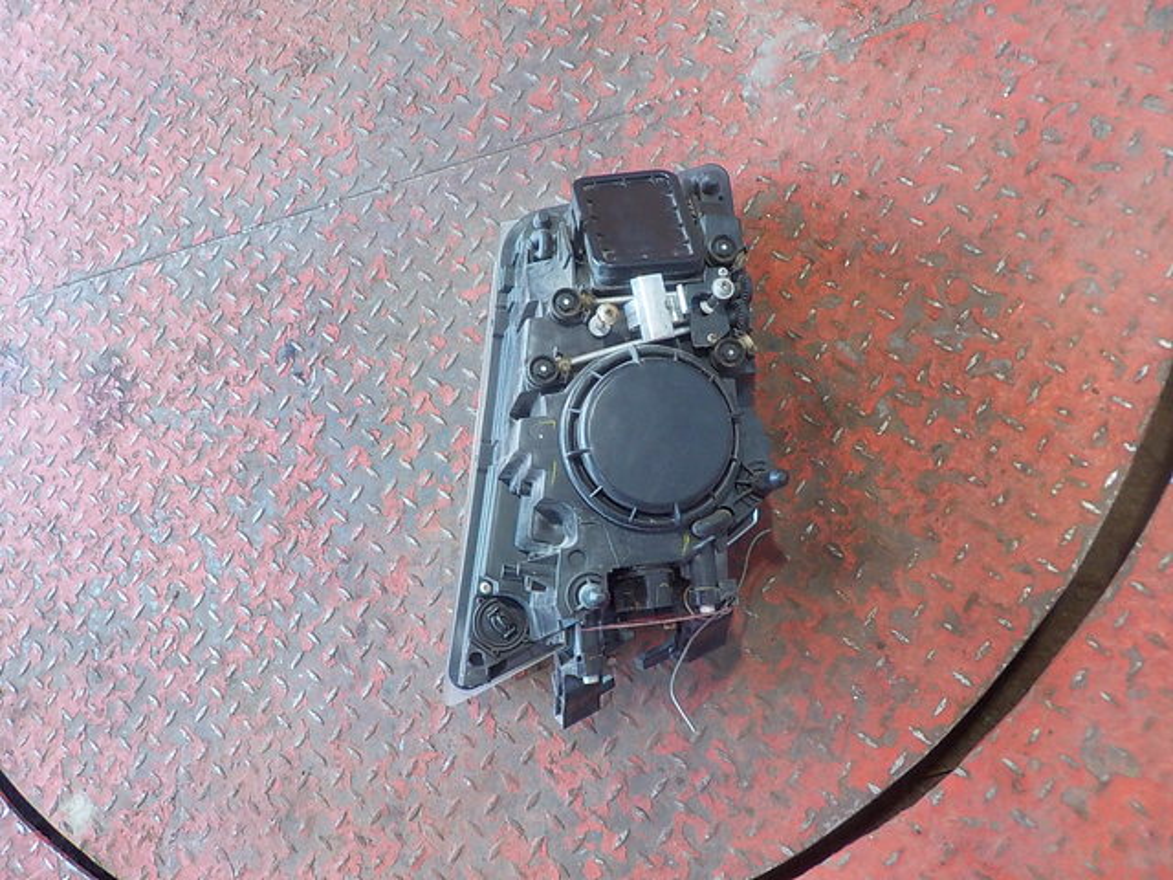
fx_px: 1017
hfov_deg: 60.0
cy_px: 440
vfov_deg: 46.8
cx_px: 586
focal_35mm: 30
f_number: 3.3
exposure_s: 1/30
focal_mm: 4.1
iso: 320
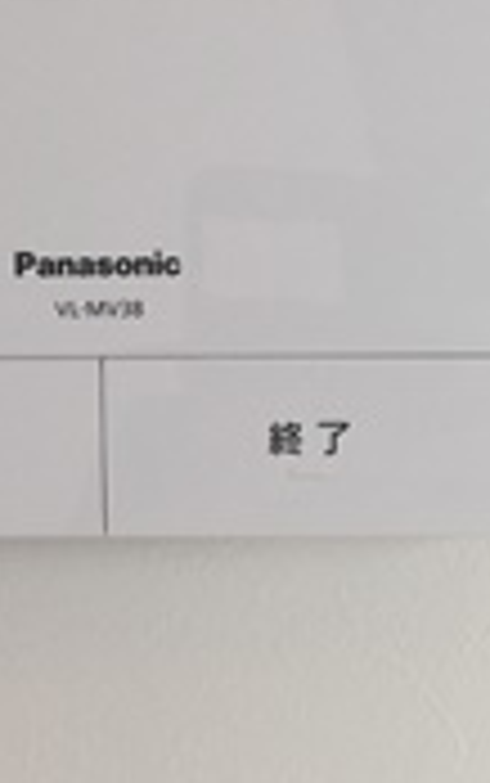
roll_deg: +0.0
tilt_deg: -7.0
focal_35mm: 113
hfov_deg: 11.5
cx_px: 418
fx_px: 2410
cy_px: 468
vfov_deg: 18.4
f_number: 2.2
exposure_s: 1/123
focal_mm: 4.15
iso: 32
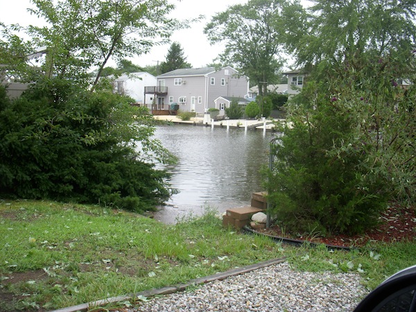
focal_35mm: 38
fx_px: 457
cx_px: 208
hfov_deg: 49.0
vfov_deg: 37.7
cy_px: 156
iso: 100
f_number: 3.3
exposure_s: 1/250
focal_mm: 6.3
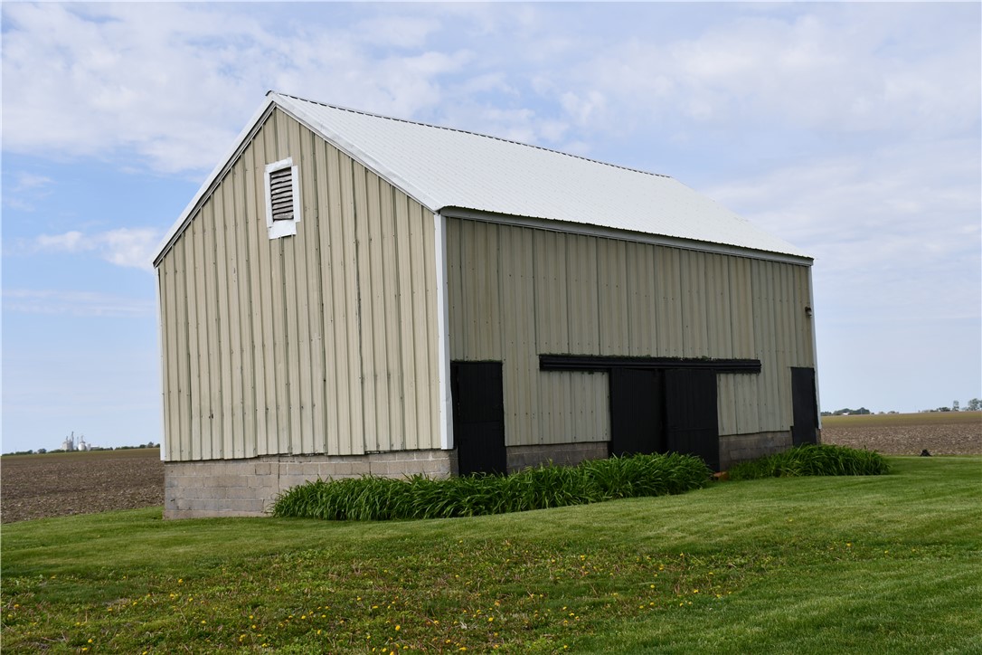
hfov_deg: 41.1
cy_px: 328
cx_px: 491
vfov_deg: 28.1
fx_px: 1309
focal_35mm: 48
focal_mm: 32
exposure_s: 1/400
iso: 100
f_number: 9
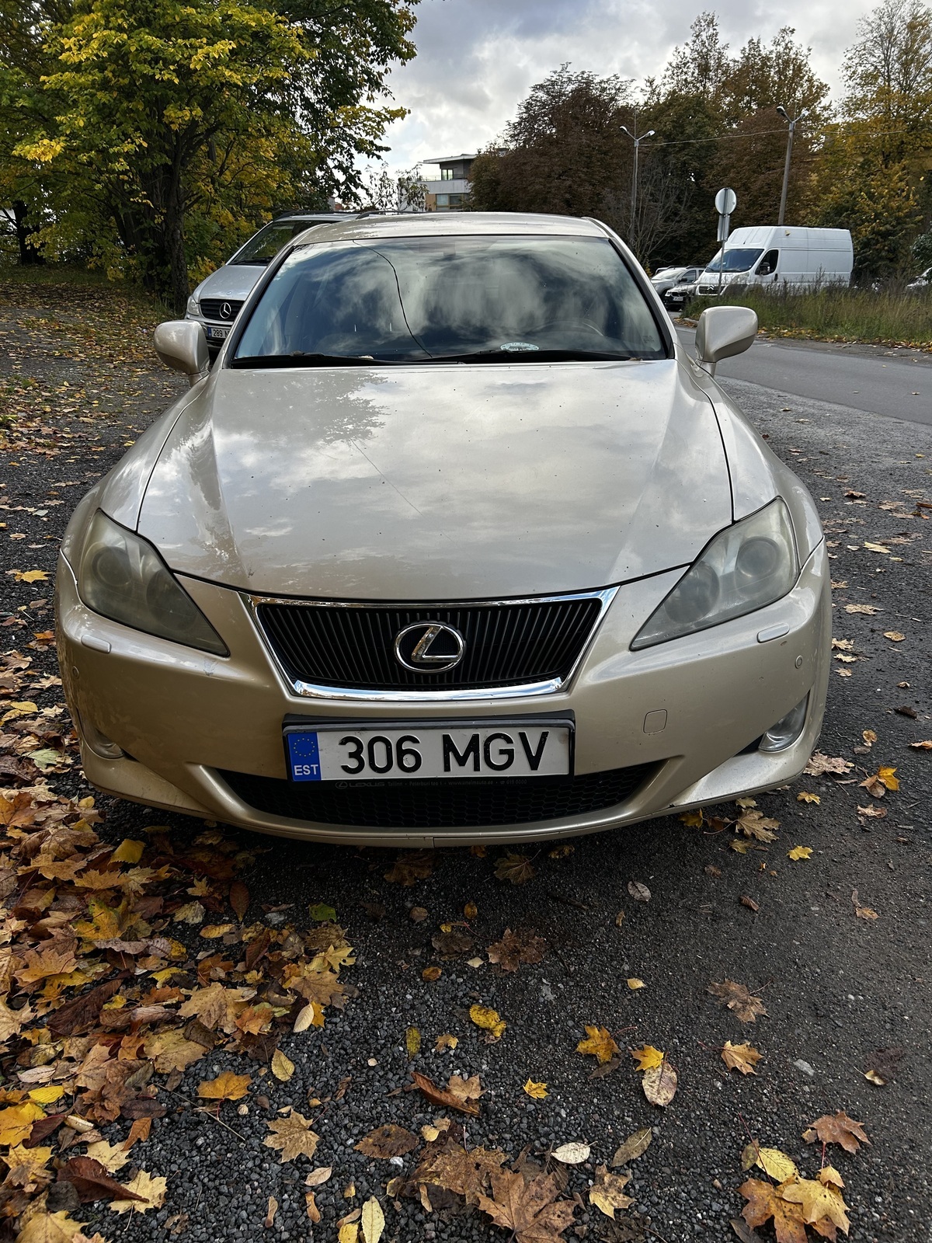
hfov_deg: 53.1
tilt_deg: -21.6
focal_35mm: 26
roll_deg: +3.1
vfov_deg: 67.3
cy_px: 622
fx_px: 933
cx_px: 466
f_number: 1.5
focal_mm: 5.7
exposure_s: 1/1058
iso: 50
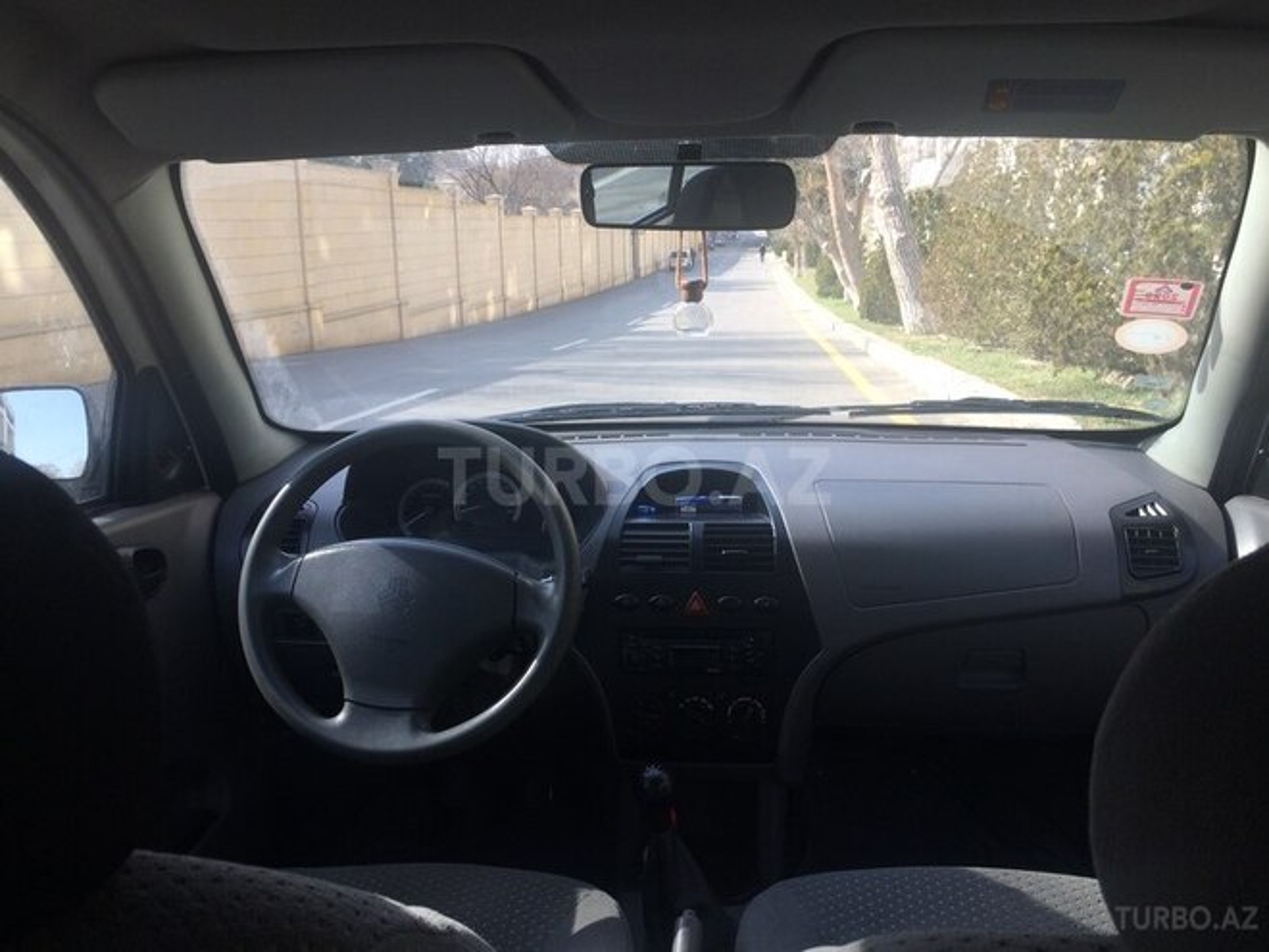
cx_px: 634
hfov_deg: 61.7
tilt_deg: -13.8
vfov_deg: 48.2
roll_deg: +0.0
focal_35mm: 29
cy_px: 476
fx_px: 1063
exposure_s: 1/304
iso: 32
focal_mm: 4.15
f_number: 2.2
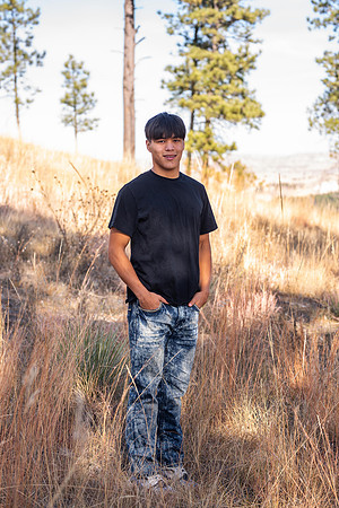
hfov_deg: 16.1
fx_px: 1201
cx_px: 170
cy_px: 254
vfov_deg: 23.9
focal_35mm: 85
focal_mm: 85
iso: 31
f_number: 4
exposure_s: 1/125
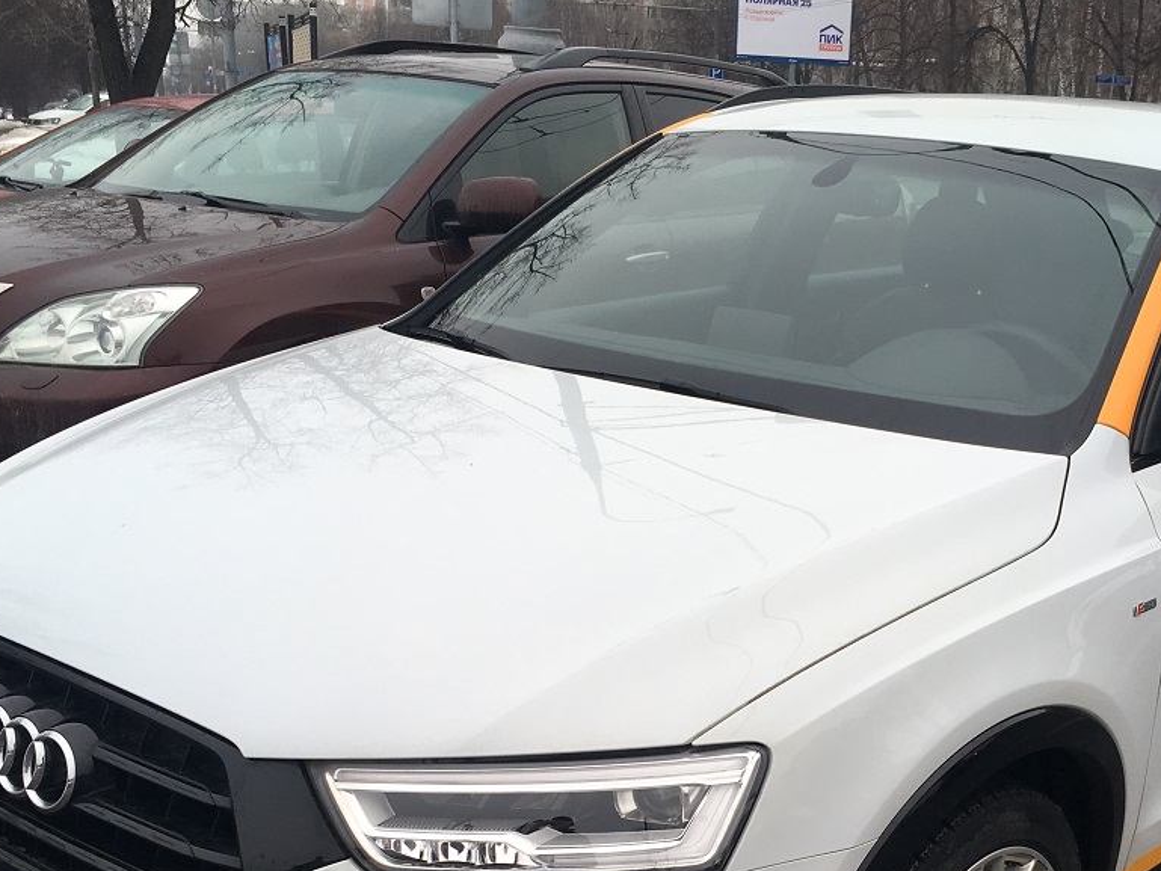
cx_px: 717
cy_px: 730
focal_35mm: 49
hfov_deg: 38.7
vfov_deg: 28.9
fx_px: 1644
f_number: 2.2
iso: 25
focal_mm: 4.15
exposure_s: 1/158
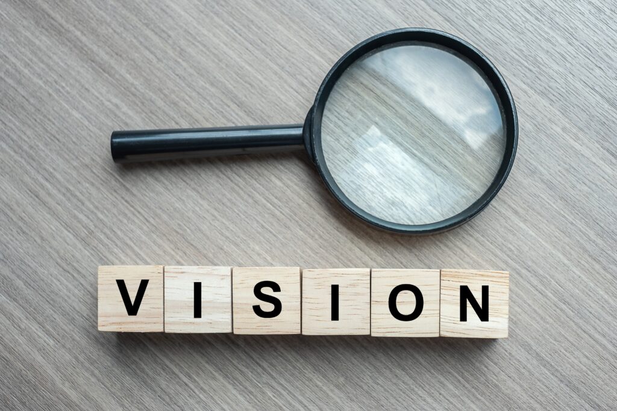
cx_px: 308
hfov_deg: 37.5
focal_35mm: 53
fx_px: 908
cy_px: 206
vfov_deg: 25.5
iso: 200
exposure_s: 1/220
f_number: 4
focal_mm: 35
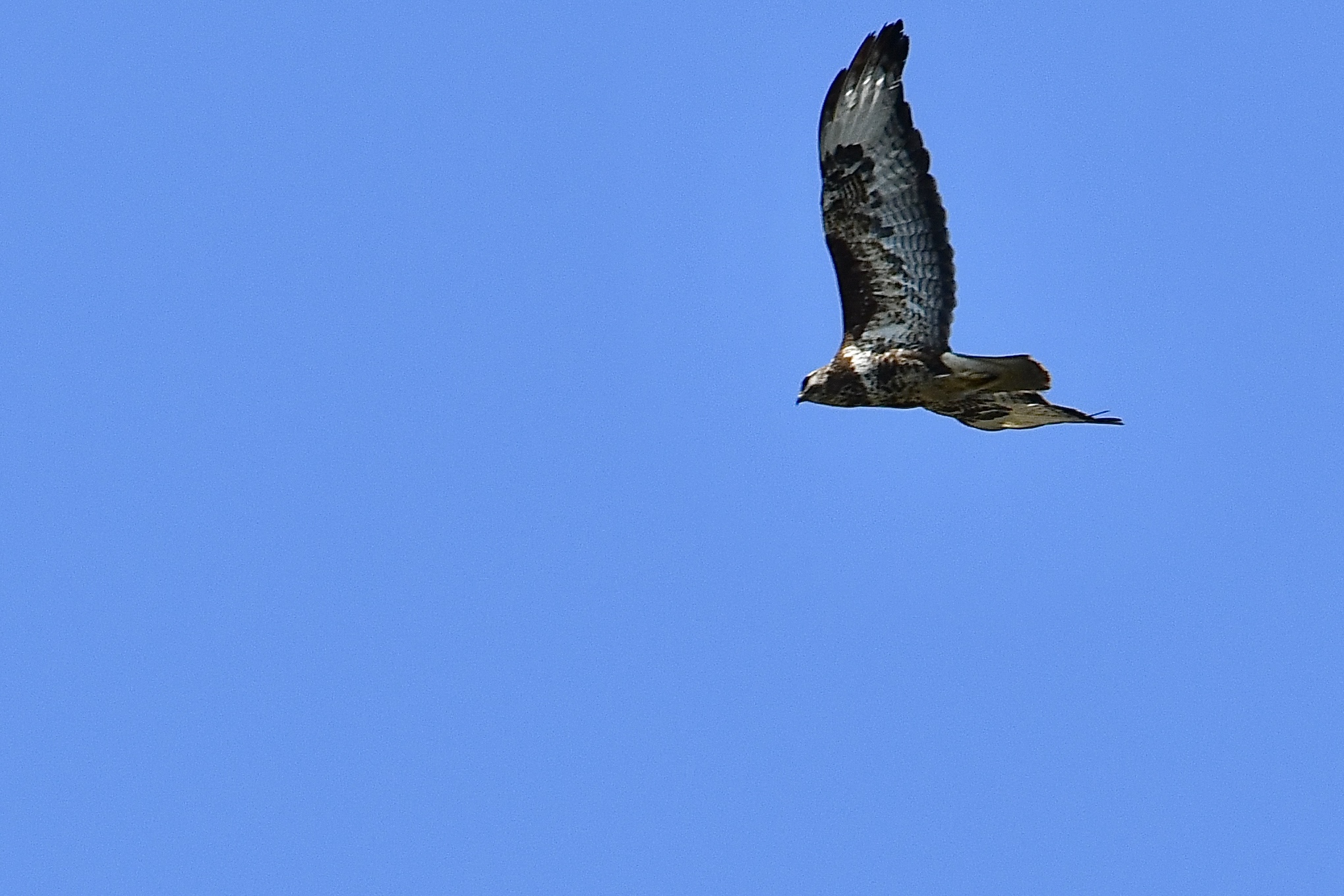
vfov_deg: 2.3
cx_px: 672
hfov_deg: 3.4
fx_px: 22397
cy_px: 448
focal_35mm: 600
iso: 360
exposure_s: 1/2000
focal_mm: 400
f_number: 8
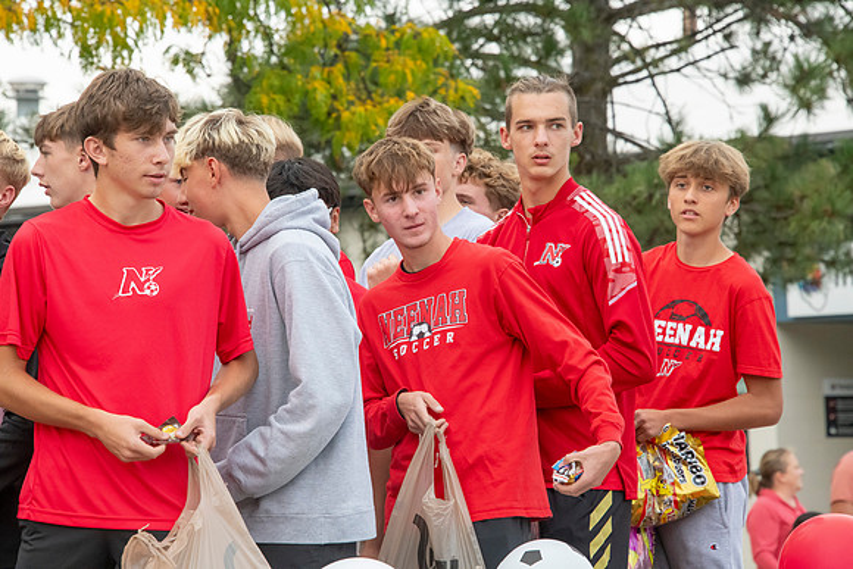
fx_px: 4977
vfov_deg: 6.5
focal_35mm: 210
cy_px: 284
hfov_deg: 9.8
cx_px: 426
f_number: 11
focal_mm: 210
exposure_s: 1/320
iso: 3200
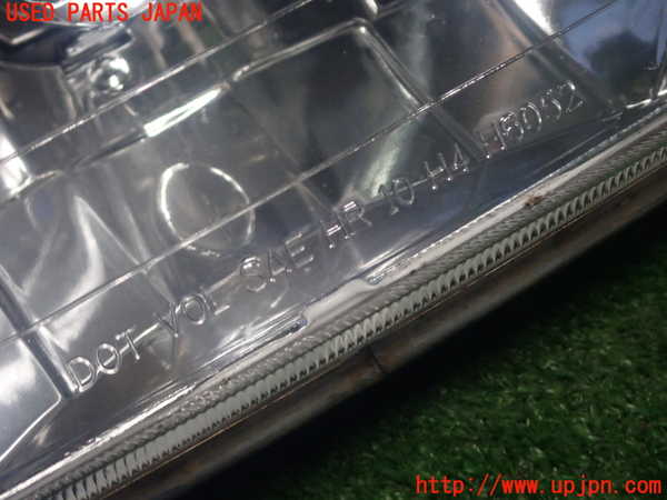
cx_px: 334
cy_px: 250
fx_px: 1811
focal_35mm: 94
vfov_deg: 15.7
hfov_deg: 20.9
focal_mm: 16.79
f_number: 4.7
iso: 800
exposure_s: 1/40
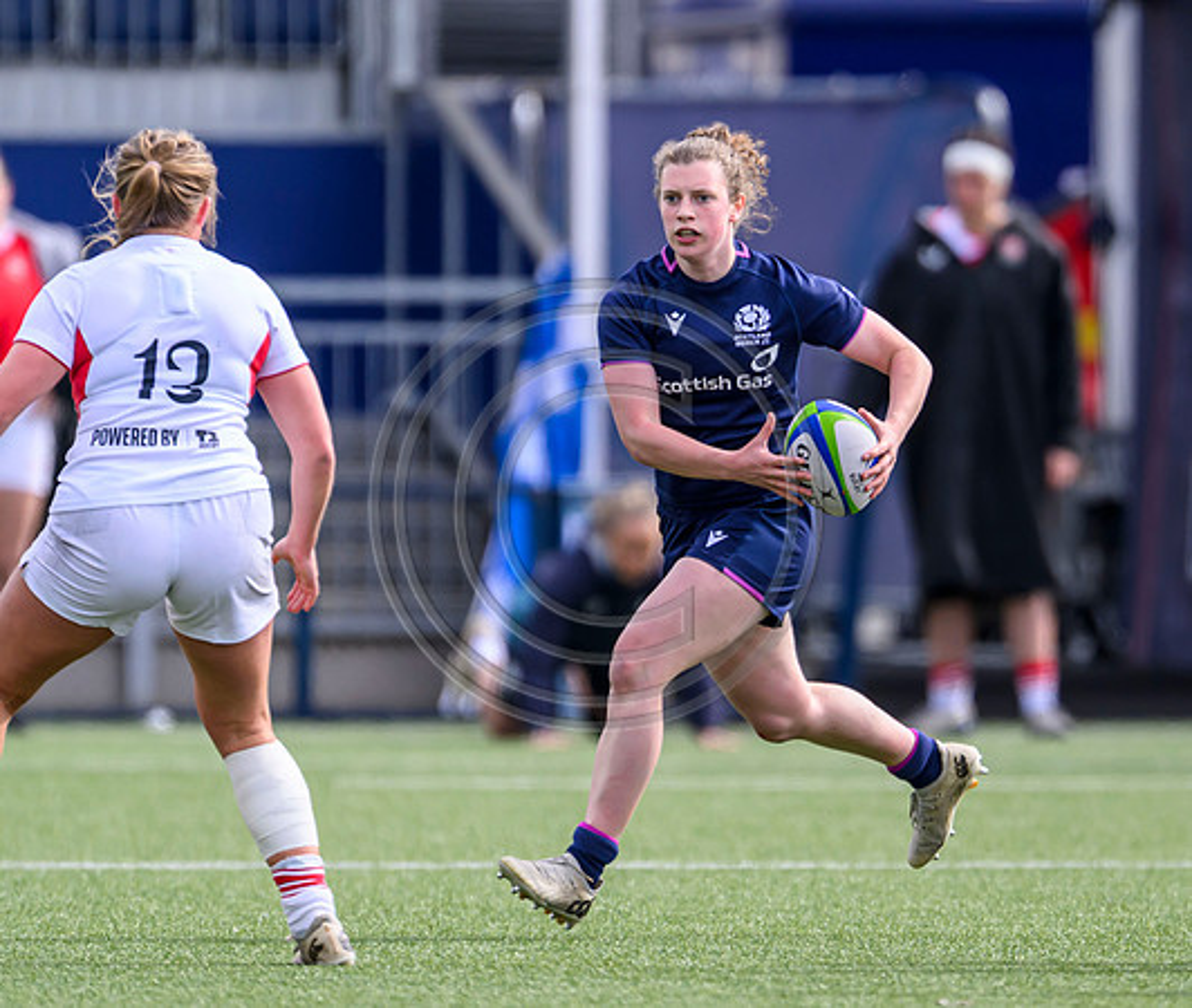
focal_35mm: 1131
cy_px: 398
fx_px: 40801
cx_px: 877
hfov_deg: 1.7
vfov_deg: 1.4
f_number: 4
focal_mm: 560
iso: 500
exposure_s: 1/2000
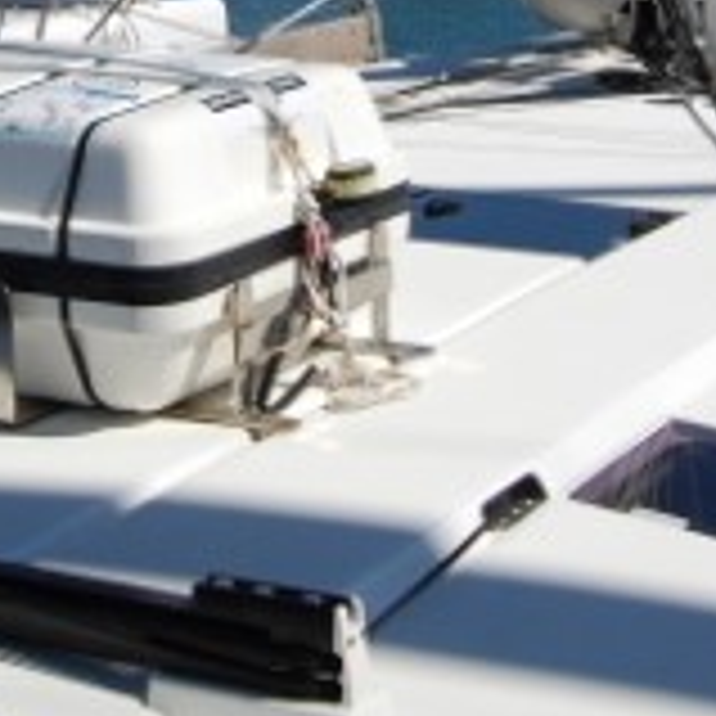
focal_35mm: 104
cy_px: -104
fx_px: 2434
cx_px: 239
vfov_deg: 16.2
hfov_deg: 16.7
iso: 200
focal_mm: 18
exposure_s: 1/500
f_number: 11
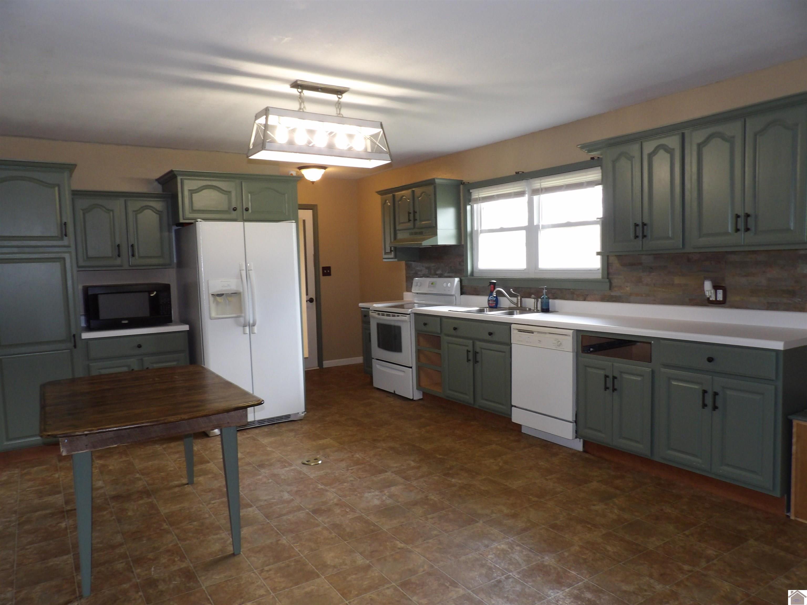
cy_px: 302
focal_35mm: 24
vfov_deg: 56.8
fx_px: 560
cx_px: 404
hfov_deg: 71.6
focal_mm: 4.3
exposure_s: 1/33
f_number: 3.2
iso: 200
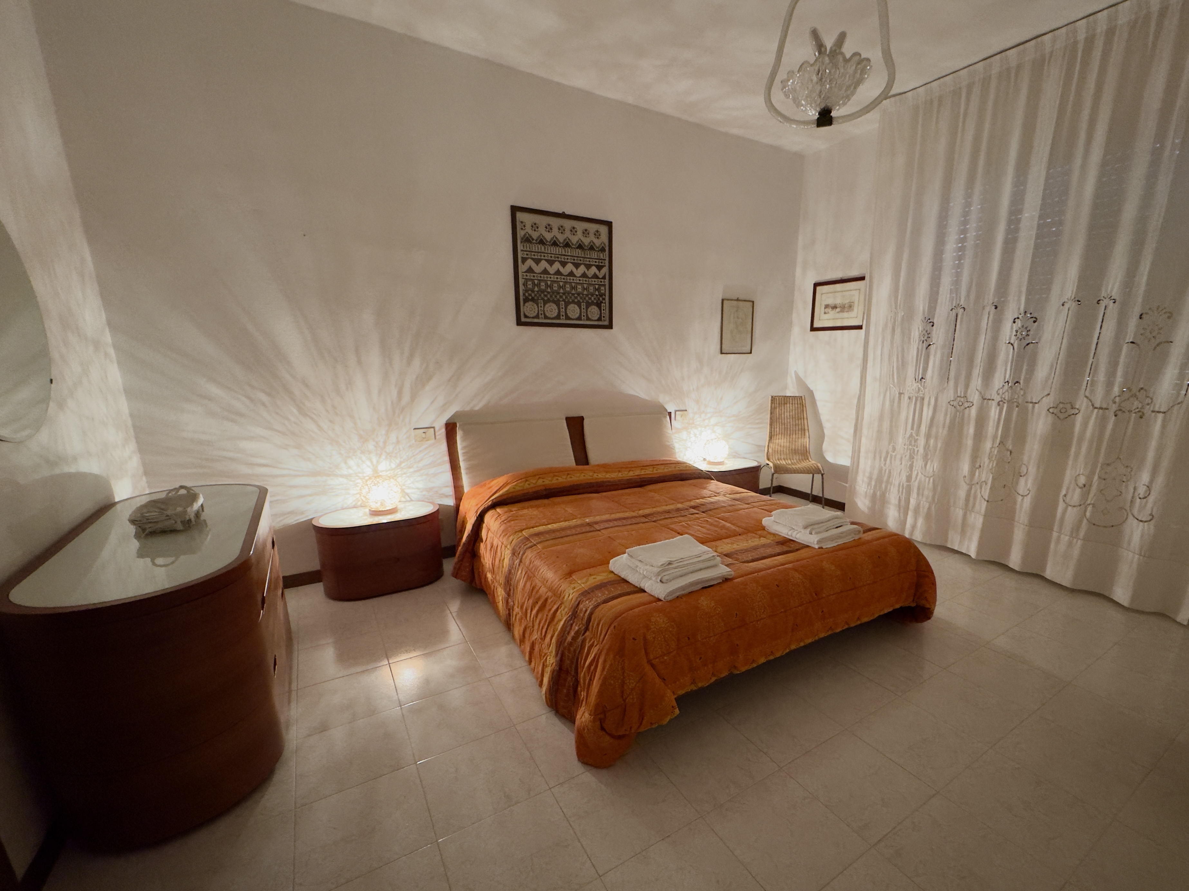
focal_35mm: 14
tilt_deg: -14.8
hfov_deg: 102.1
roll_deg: -0.1
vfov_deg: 85.7
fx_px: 481
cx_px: 594
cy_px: 446
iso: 640
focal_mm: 2.22
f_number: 2.2
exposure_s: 1/50
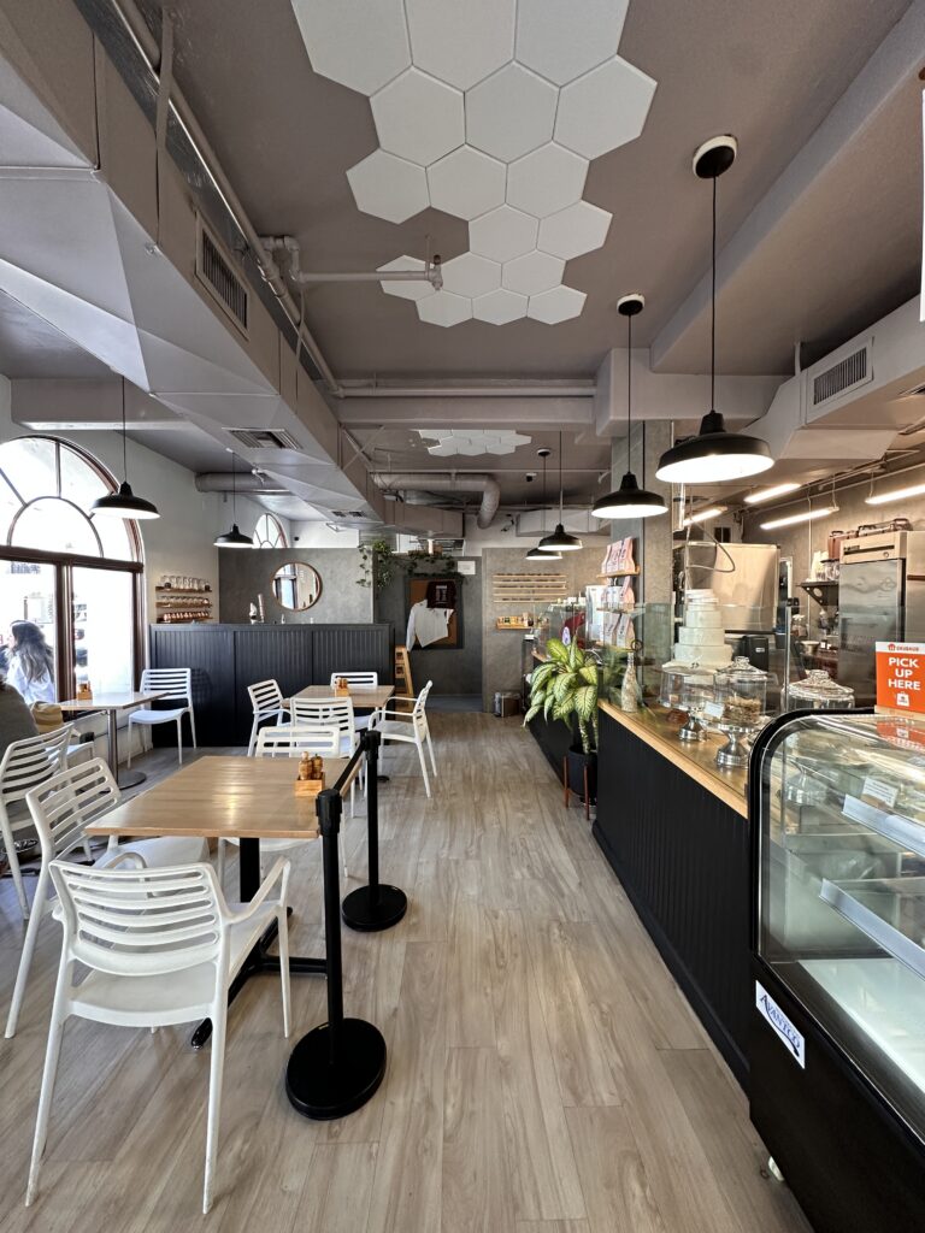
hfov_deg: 85.7
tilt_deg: -1.2
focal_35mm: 14
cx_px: 462
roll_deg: -0.4
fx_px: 499
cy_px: 616
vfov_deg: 102.1
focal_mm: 2.22
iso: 200
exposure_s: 1/60
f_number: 2.2
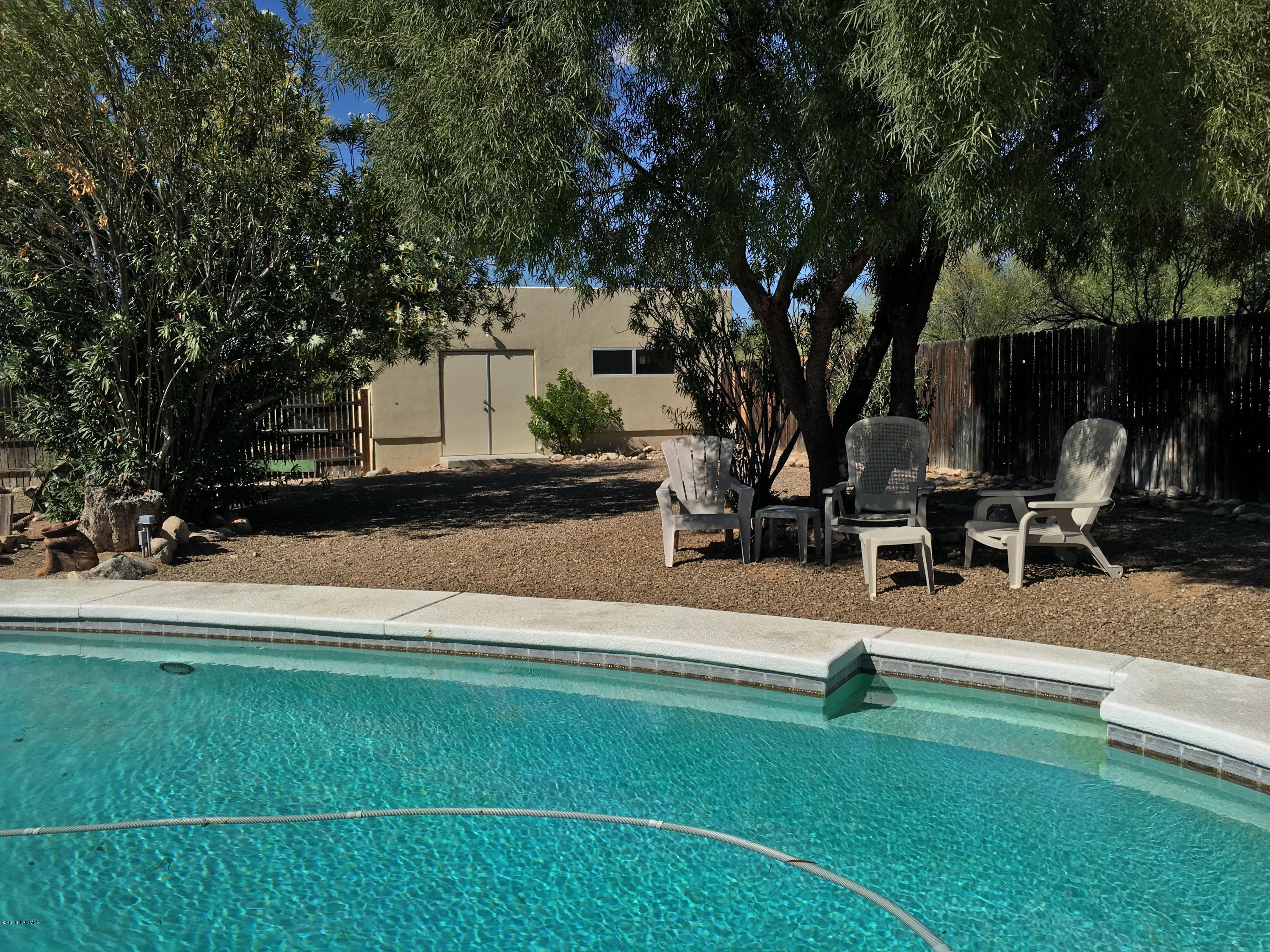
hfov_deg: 61.7
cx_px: 635
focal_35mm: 29
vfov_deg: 48.2
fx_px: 1064
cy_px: 476
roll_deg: +0.7
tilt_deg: -3.6
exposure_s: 1/2747
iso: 25
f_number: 2.2
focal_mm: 4.15
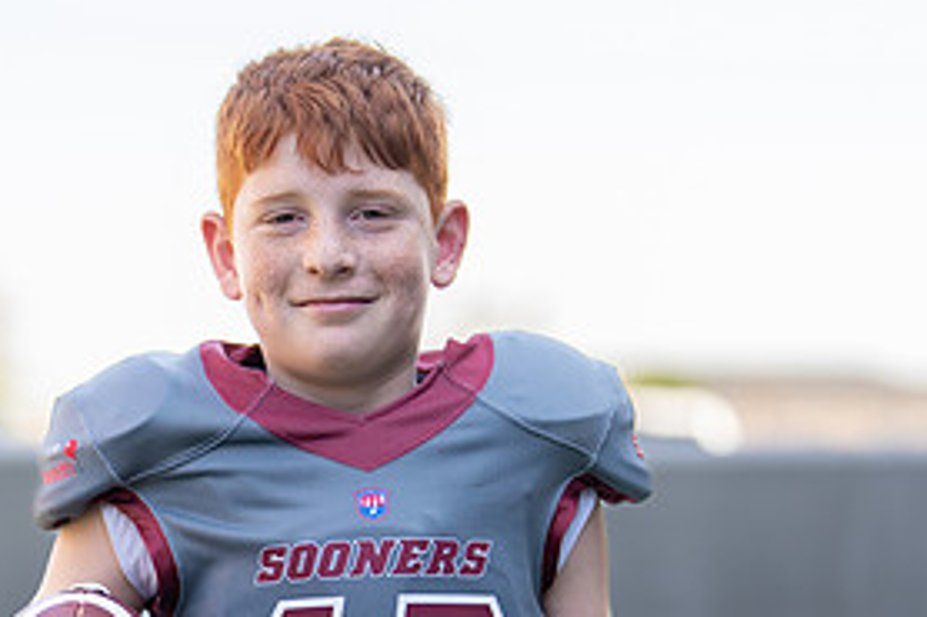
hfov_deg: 14.8
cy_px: 637
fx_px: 3577
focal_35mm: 139
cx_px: 349
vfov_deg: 9.8
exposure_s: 1/2000
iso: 100
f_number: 1.2
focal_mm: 50
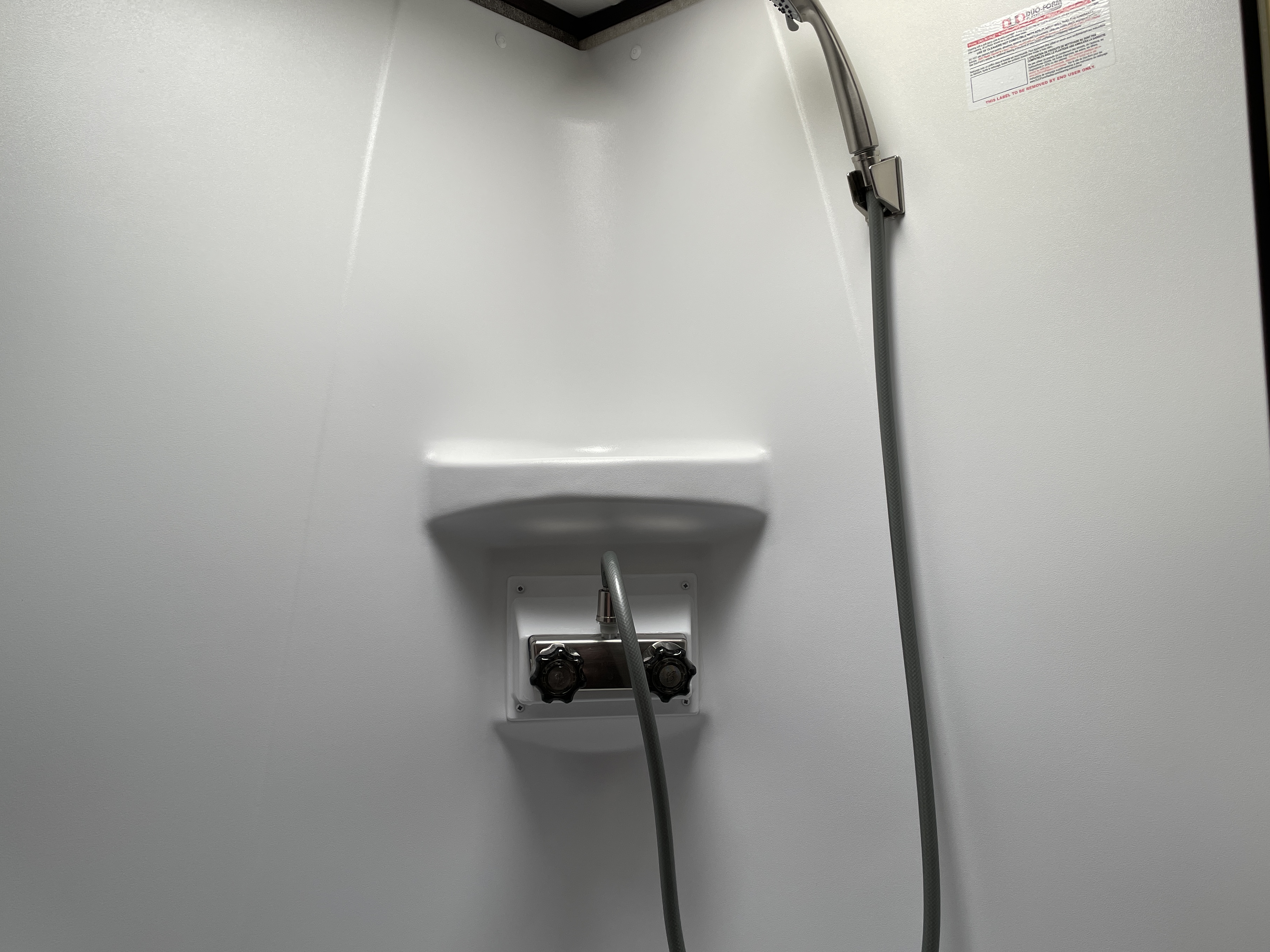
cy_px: 451
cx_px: 674
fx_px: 1064
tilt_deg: +6.8
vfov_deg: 48.2
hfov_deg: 61.6
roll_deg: +2.4
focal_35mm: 29
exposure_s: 1/121
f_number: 1.6
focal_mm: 4.2
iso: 50
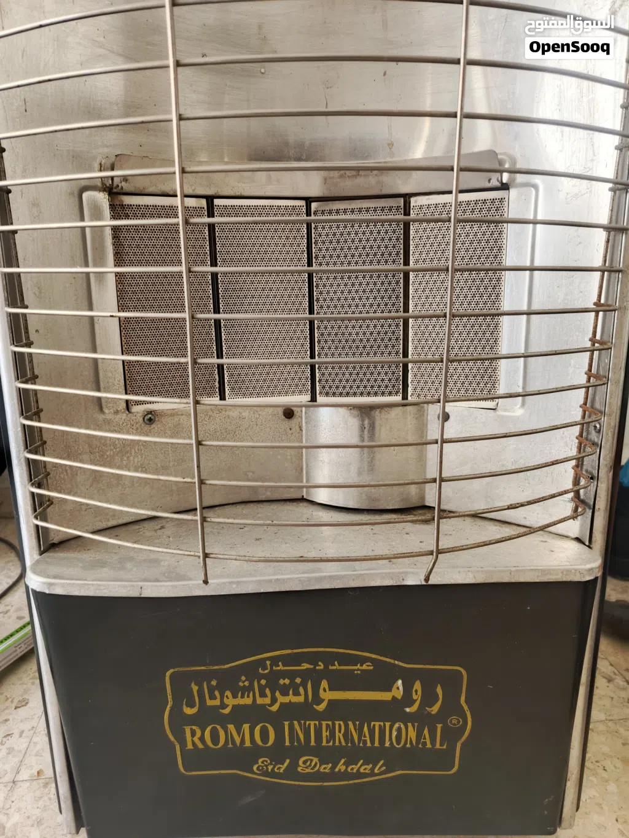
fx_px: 557
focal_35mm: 23
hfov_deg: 58.9
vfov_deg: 73.9
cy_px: 419
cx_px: 314
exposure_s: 1/50
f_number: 1.7
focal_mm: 5.25
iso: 969
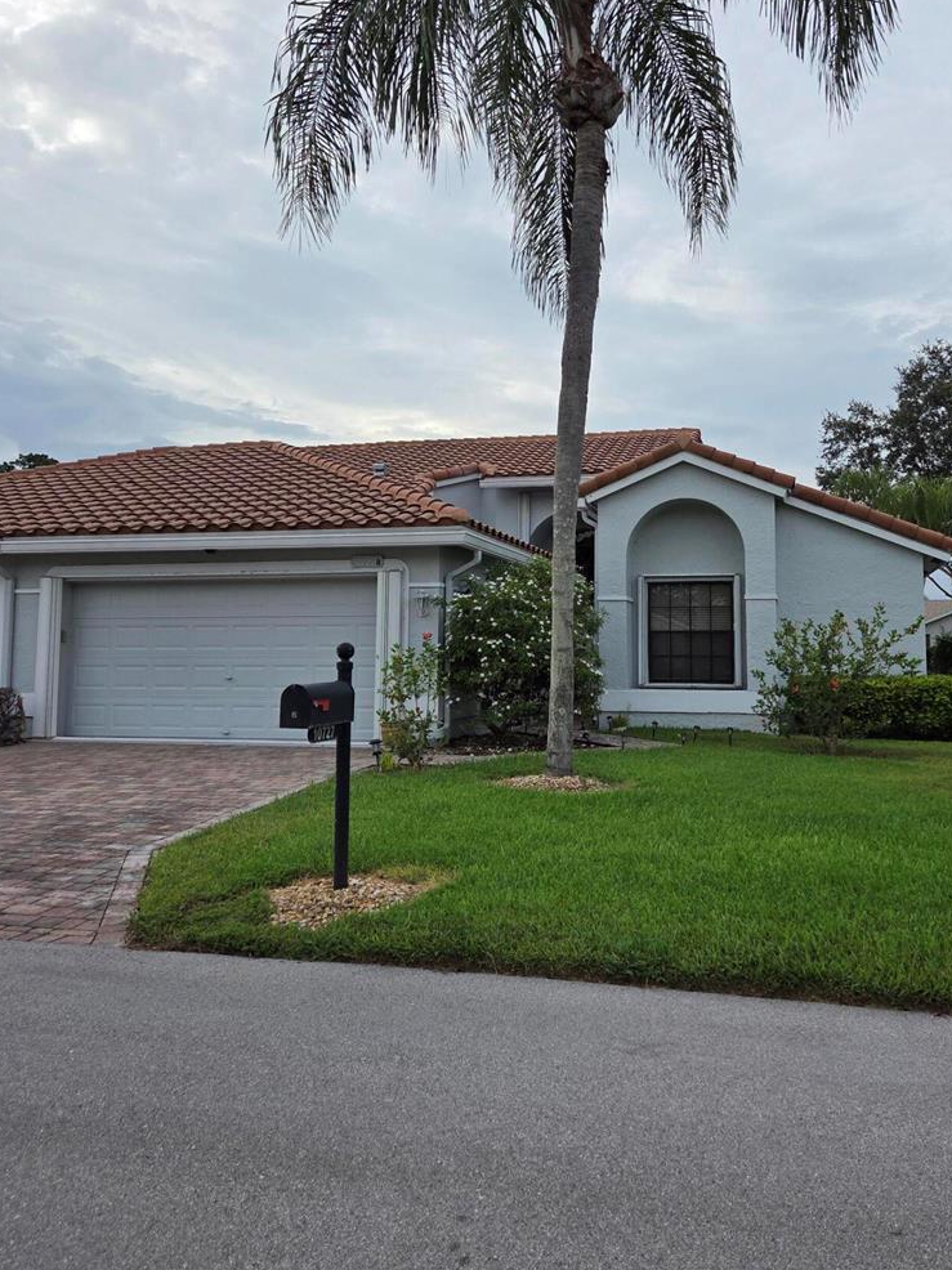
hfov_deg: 49.6
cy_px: 560
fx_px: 1027
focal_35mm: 28
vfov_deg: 63.3
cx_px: 540
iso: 80
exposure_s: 1/1047
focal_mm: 5.4
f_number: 1.8
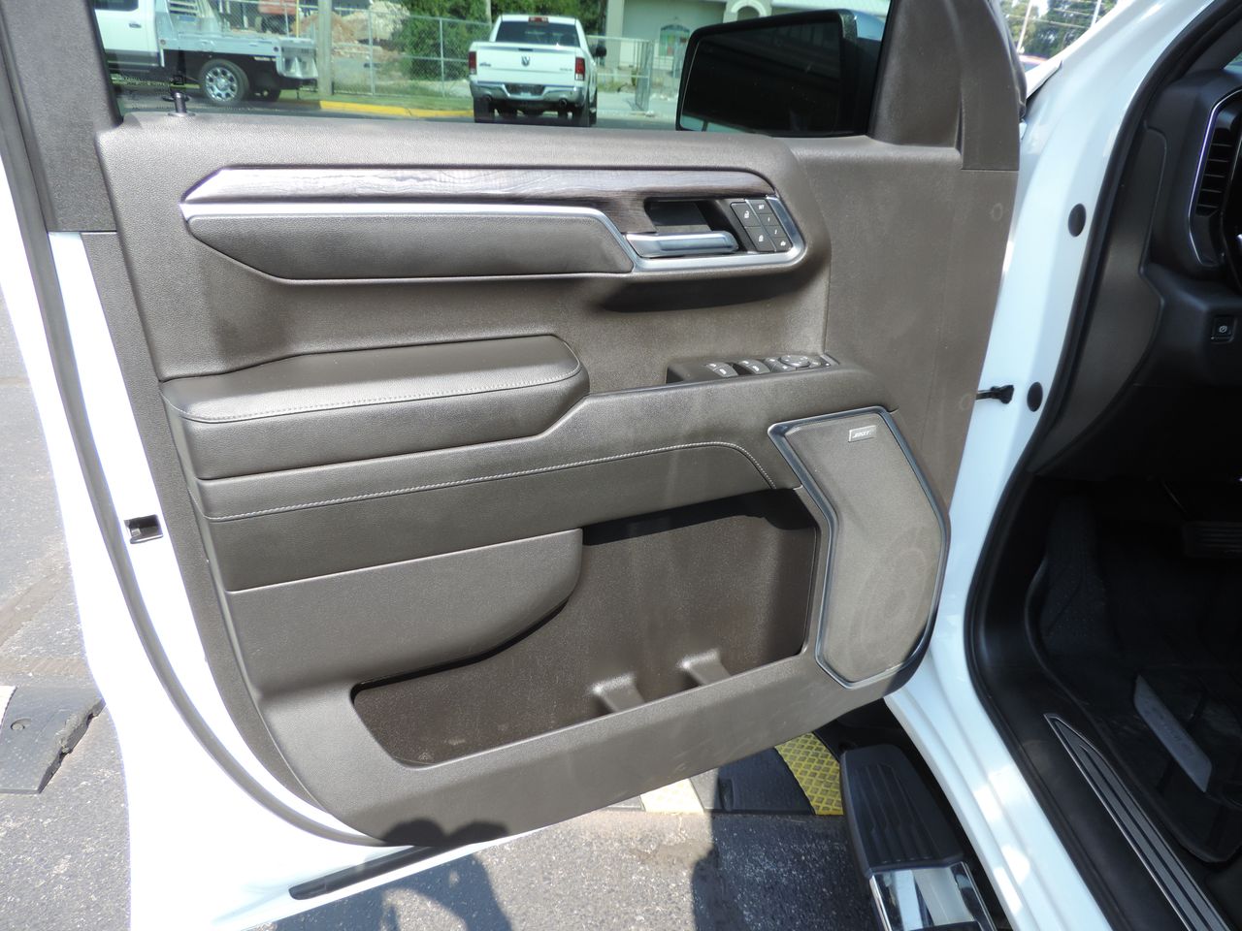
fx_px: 861
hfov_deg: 71.6
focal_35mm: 24
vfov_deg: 56.8
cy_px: 466
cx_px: 621
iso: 80
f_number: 3
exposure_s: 1/250
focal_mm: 4.3
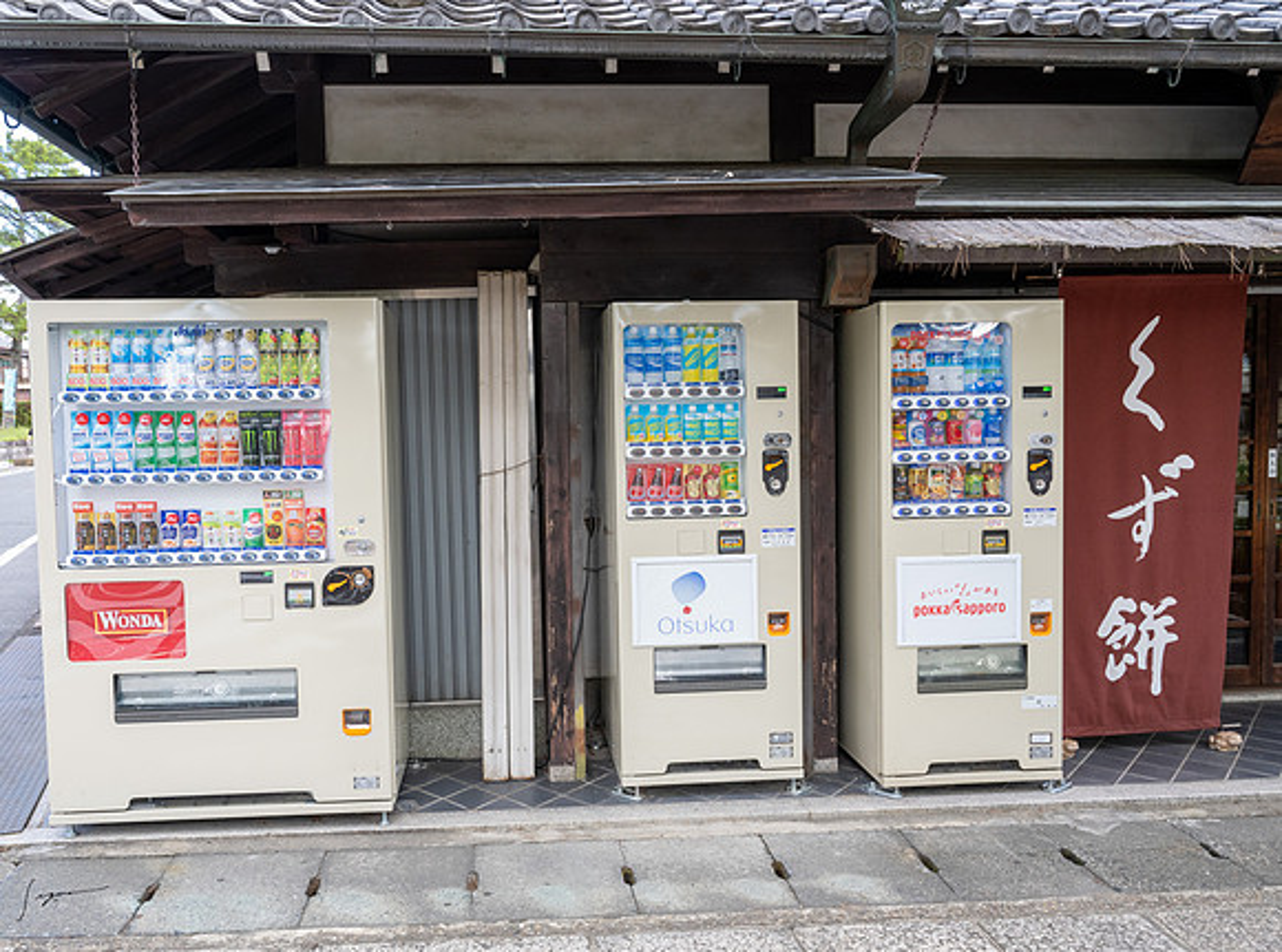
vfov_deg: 51.3
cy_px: 476
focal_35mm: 27
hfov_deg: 65.5
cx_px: 567
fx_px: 993
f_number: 11
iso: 1000
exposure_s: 1/60
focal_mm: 25
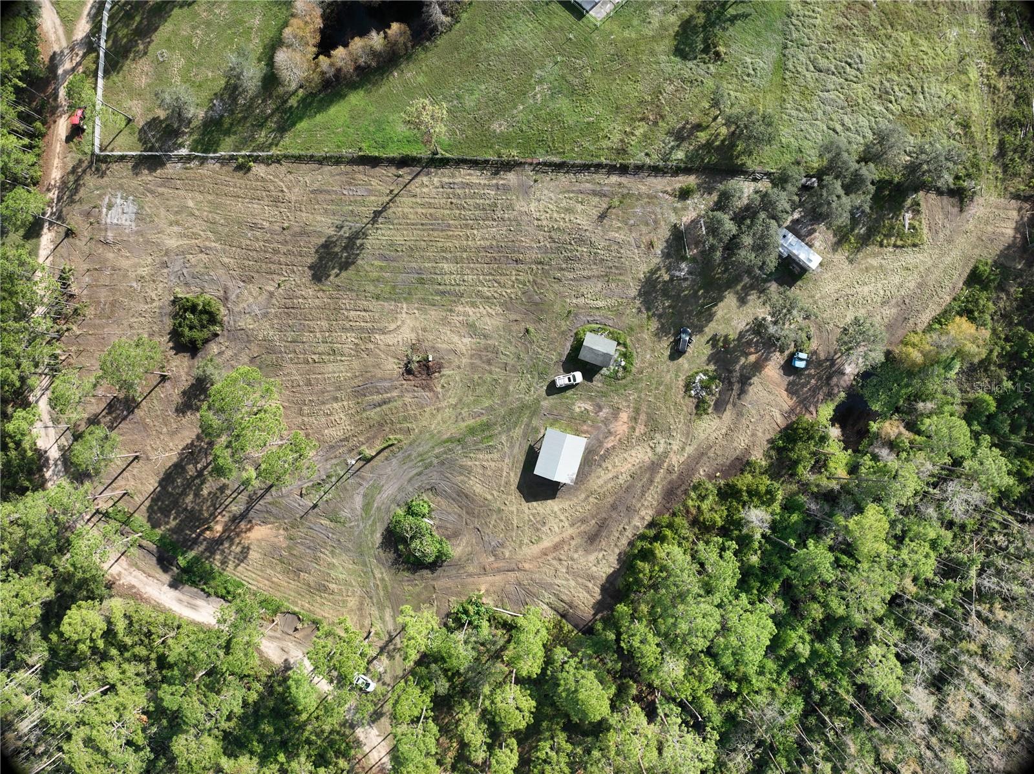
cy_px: 387
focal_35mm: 24
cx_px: 517
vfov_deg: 56.8
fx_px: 716
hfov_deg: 71.6
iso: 100
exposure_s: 1/1000
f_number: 2.8
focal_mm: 12.29
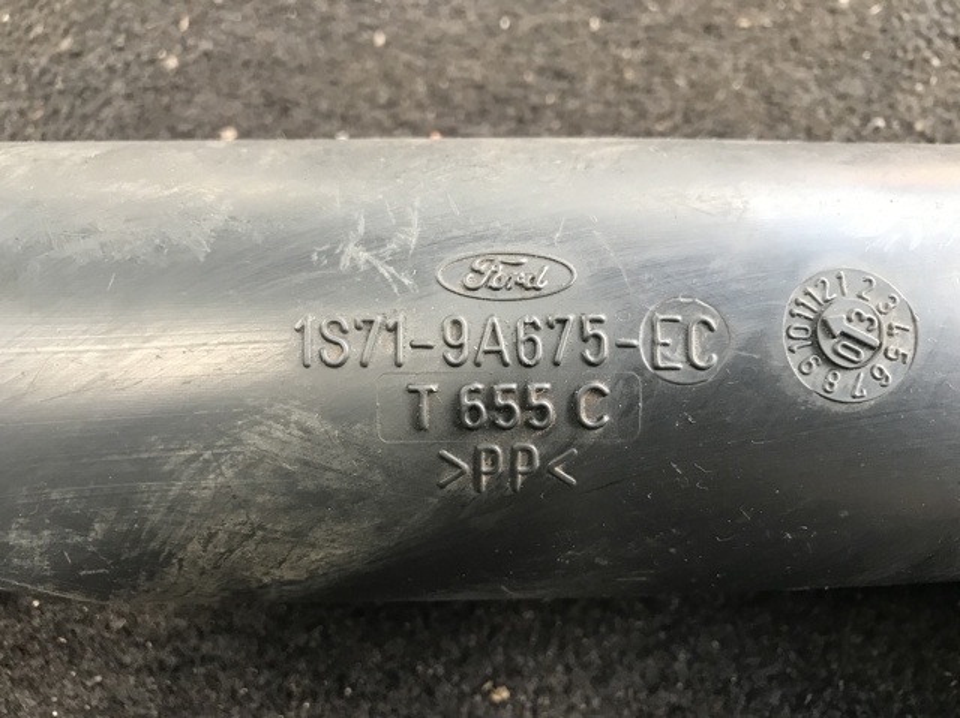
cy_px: 359
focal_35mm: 28
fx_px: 776
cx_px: 480
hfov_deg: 63.5
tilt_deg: -66.3
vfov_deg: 49.7
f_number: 1.8
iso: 32
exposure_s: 1/33
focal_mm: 3.99
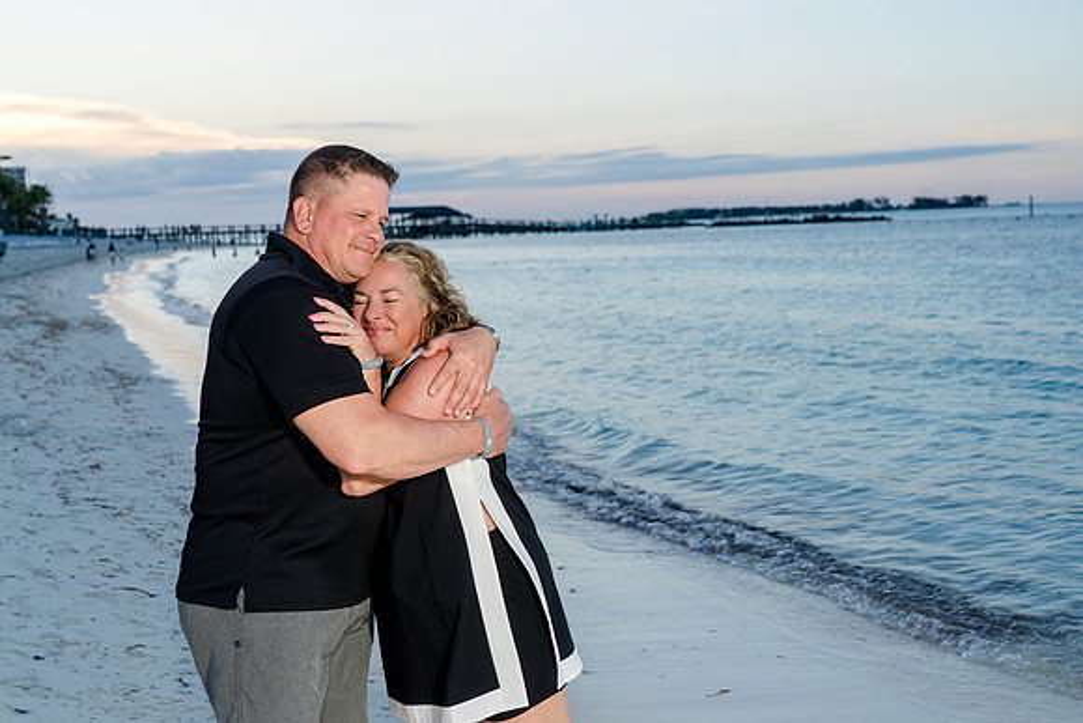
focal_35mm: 43
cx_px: 542
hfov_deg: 45.4
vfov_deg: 31.2
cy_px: 362
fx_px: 1294
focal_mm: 43
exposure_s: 1/250
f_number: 5.6
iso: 200
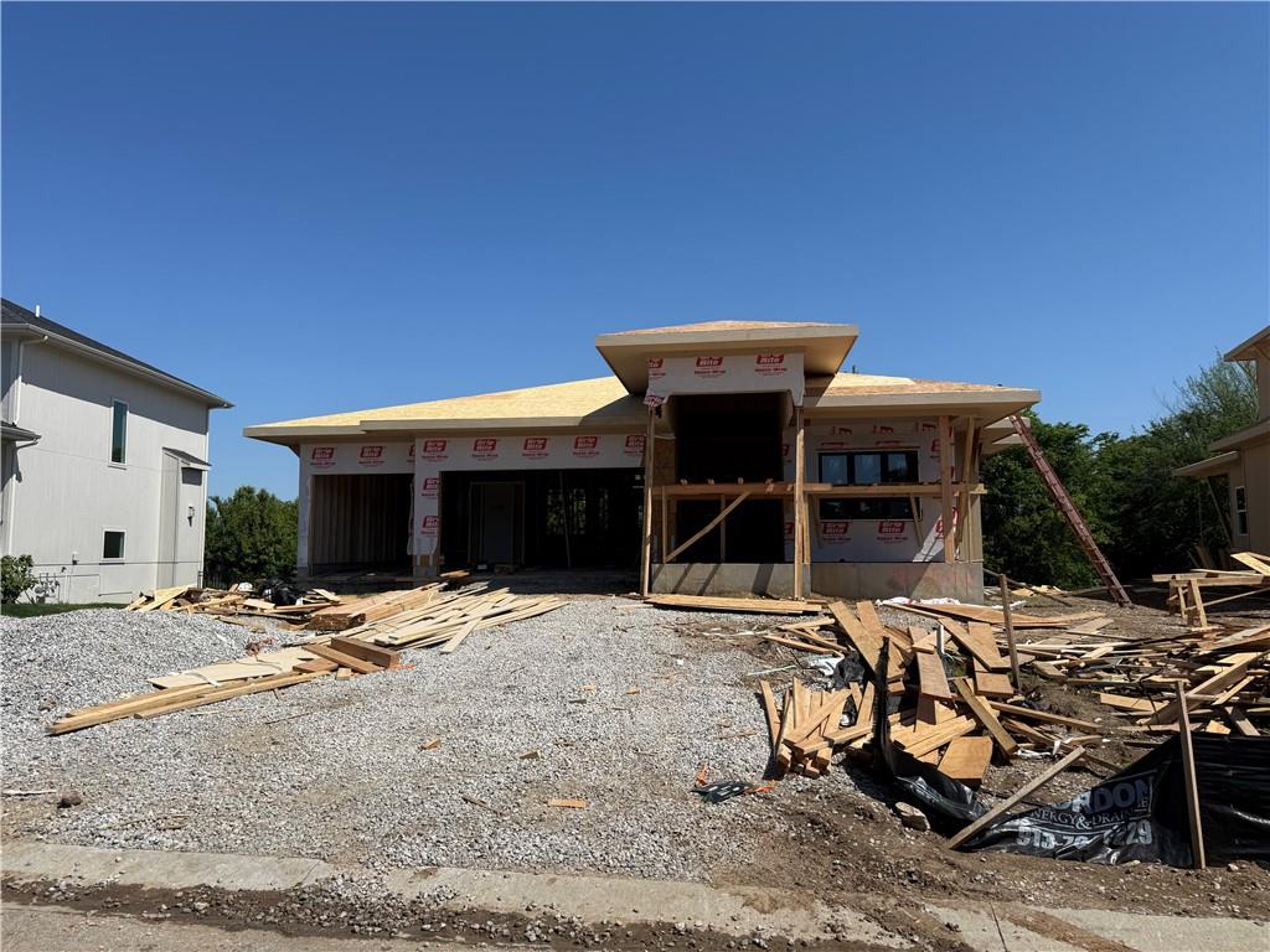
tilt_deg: +5.4
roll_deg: -0.8
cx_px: 635
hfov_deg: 71.6
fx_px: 881
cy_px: 476
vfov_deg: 56.8
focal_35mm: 24
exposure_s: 1/7353
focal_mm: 6.76
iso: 80
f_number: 1.78
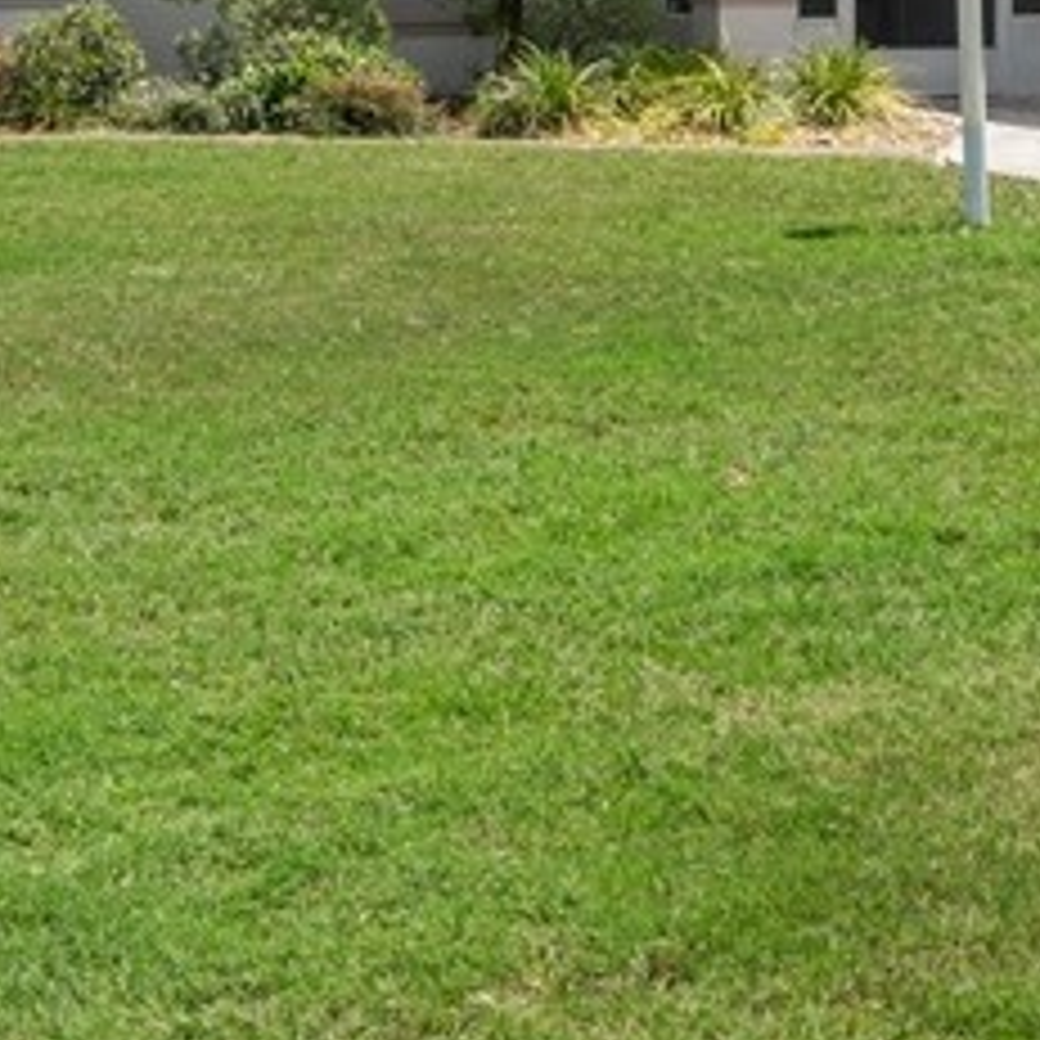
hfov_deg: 17.2
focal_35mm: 100
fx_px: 3399
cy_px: -79
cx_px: 851
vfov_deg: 16.9
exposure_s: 1/400
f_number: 8
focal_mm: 25
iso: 125
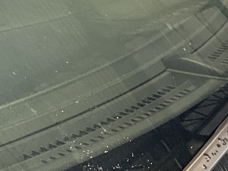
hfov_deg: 15.8
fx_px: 738
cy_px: 6
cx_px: -139
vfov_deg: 13.1
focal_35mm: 112
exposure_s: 1/60
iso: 80
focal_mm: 3
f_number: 1.8
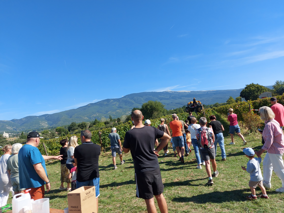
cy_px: 106
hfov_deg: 71.6
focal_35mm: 24
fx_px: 197
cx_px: 142
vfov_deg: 56.8
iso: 32
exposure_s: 1/954
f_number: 1.8
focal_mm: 5.23
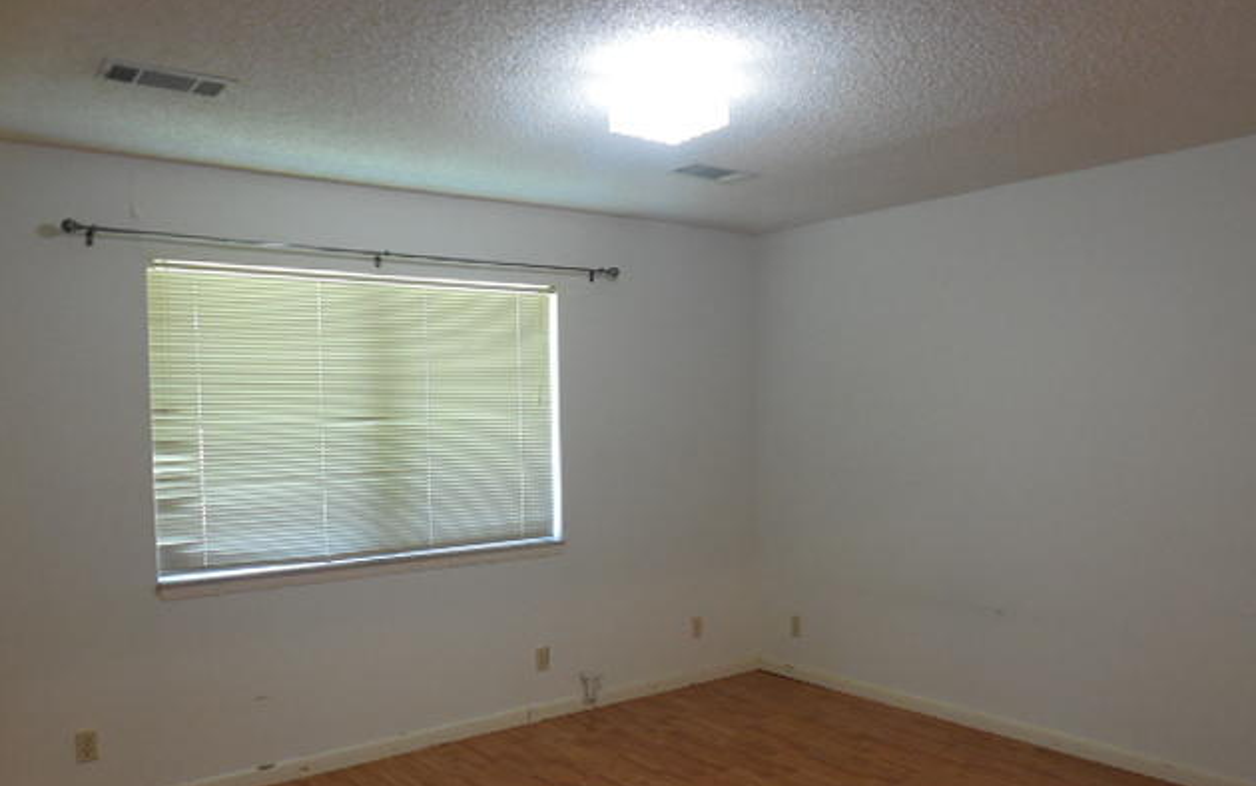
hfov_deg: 66.5
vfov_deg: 44.4
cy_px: 457
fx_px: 959
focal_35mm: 28
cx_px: 634
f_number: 3.5
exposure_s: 1/25
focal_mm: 4.6
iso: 400
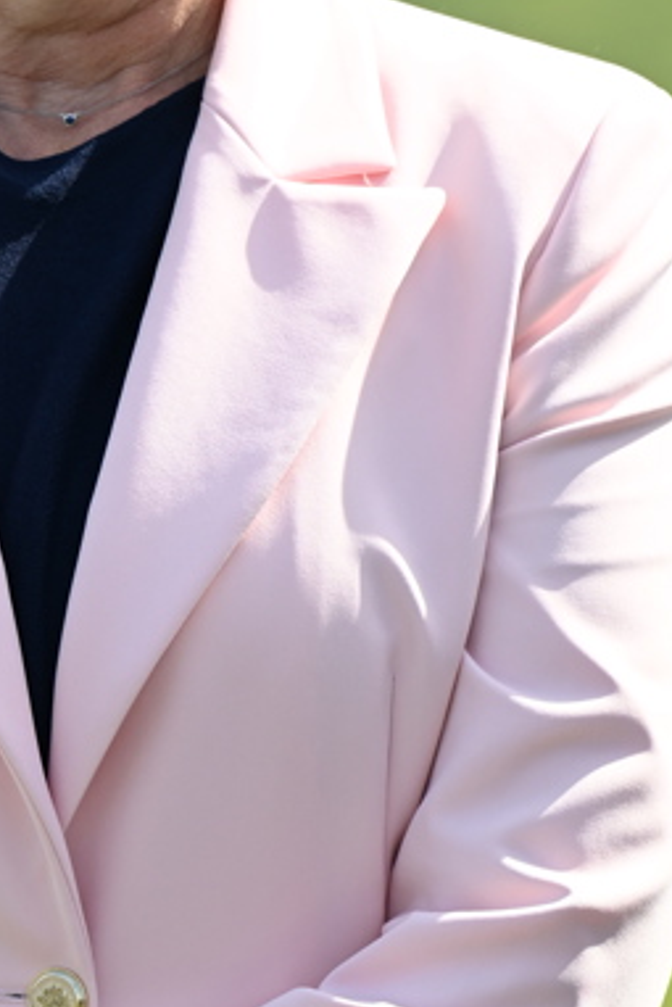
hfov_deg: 3.1
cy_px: 434
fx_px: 12504
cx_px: 129
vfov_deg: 4.6
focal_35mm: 447
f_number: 5.6
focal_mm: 165
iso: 320
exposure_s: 1/800
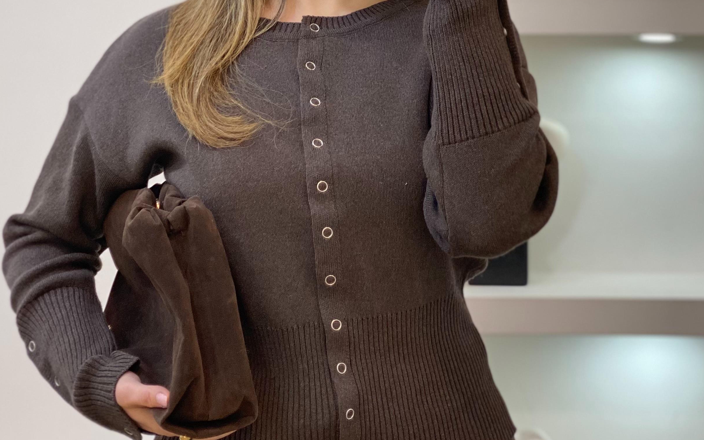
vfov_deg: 14.1
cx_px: 336
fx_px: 1765
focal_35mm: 92
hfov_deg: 22.6
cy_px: 94
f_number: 2
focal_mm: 6
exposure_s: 1/100
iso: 80
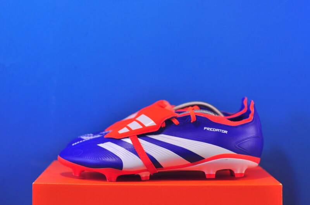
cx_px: 155
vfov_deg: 18.1
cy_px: 102
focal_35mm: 75
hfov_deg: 27.0
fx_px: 645
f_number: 2.5
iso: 250
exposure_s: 1/320
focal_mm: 50
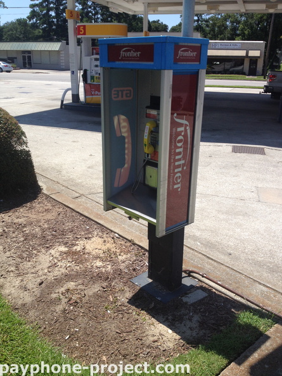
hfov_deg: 40.7
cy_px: 188
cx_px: 141
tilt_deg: -21.6
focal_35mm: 35
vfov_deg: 52.6
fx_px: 380
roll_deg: -0.3
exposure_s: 1/1577
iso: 50
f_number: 2.4
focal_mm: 4.28
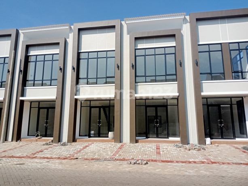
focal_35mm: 28
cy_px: 93
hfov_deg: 63.4
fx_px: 201
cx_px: 124
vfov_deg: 49.8
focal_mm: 3.37
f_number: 2.2
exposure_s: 1/1639
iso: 113
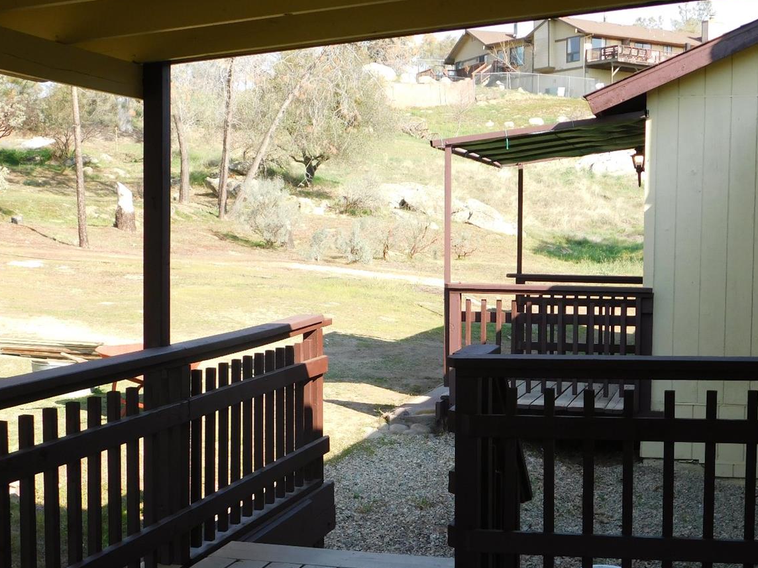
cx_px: 425
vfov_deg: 24.7
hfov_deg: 32.7
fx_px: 1291
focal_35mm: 59
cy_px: 346
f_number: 3.7
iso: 125
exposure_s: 1/320
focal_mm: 8
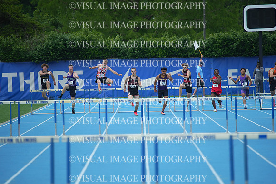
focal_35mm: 350
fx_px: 2684
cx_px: 138
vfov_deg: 3.9
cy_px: 92
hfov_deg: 5.9
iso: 400
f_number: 5.6
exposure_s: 1/1250
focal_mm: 350
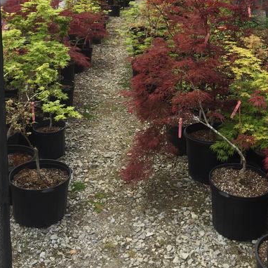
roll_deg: +0.7
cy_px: 44
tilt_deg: -11.3
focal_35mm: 47
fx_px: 412
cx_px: 153
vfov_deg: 34.7
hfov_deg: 36.0
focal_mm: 4.15
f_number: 2.2
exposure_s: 1/460
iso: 32
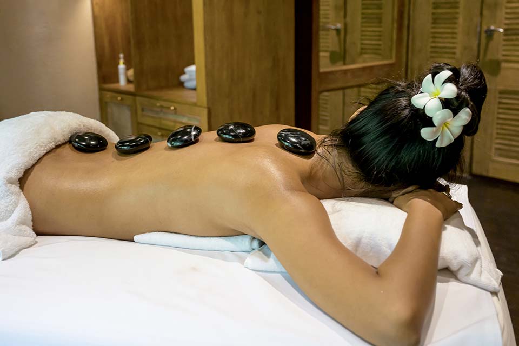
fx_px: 519
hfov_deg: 53.1
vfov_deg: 36.9
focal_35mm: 36
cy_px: 173
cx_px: 260
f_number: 4.5
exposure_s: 1/200
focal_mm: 36
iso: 3200
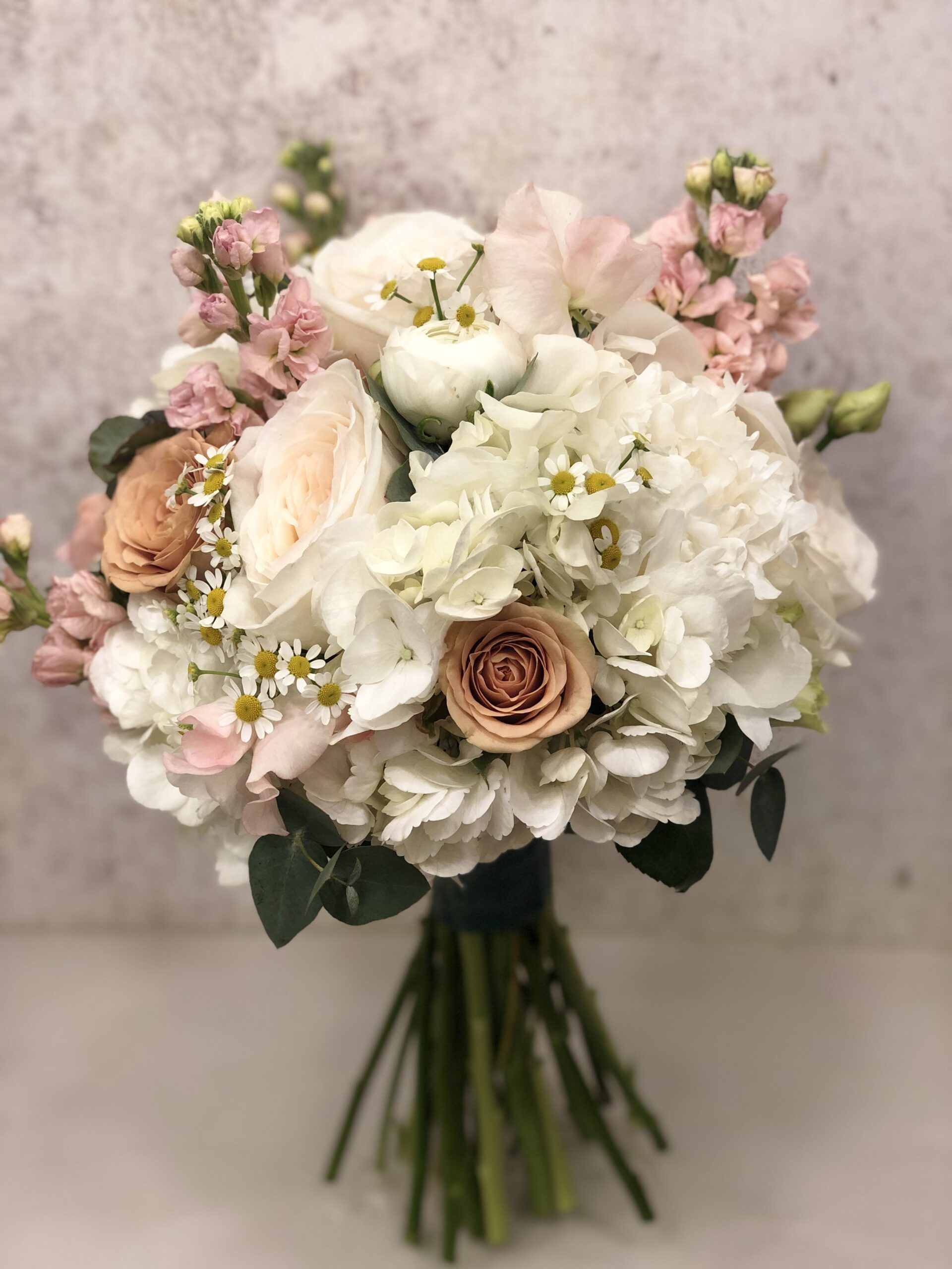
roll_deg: -0.7
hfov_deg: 28.0
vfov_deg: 36.8
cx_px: 476
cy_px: 634
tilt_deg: -27.8
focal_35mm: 52
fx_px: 1907
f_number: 2.4
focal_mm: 6
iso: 40
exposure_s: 1/50
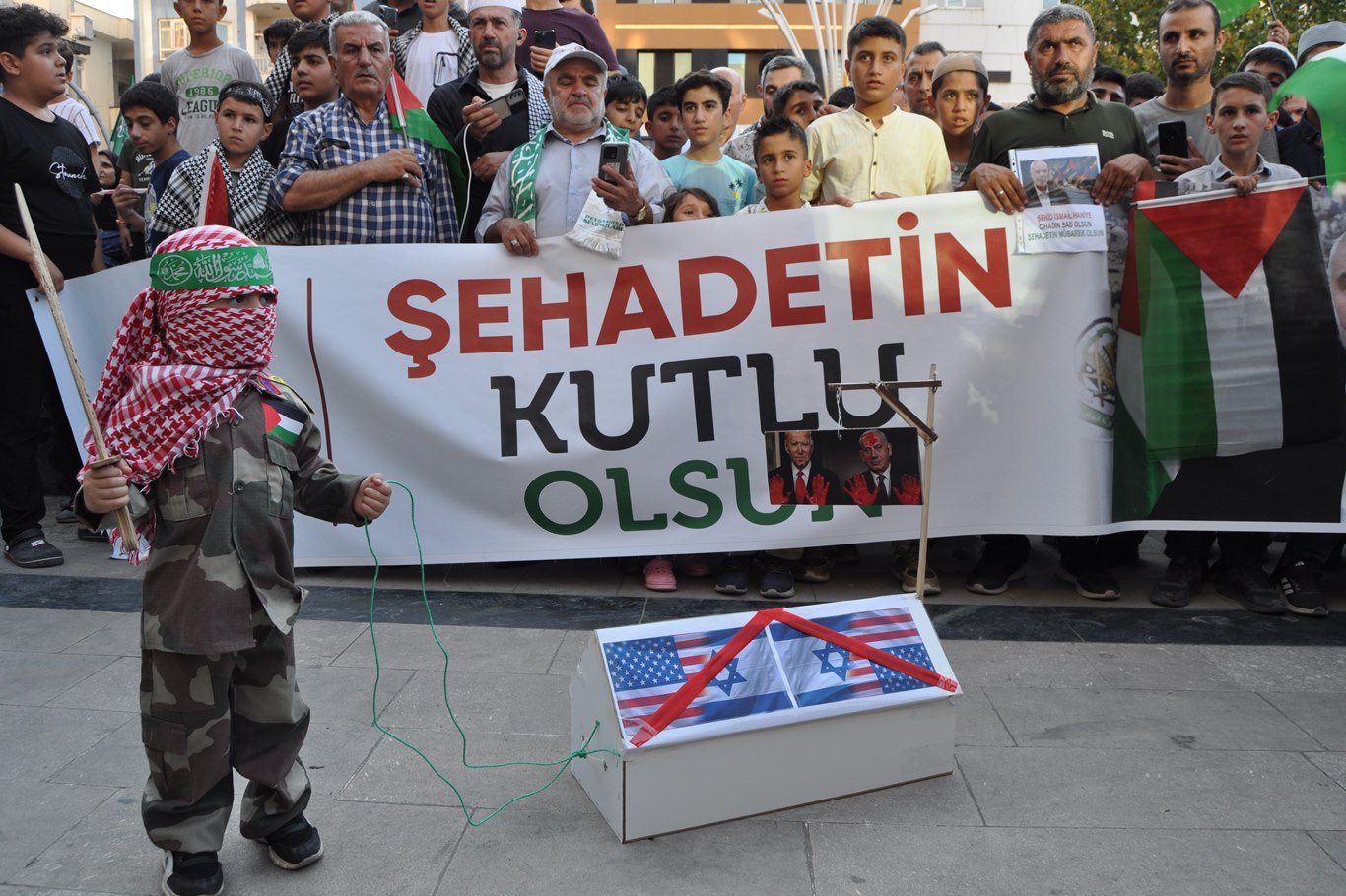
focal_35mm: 27
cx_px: 673
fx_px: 1009
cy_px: 448
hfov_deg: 67.4
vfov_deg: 47.9
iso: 360
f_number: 5.6
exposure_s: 1/125
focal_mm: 18
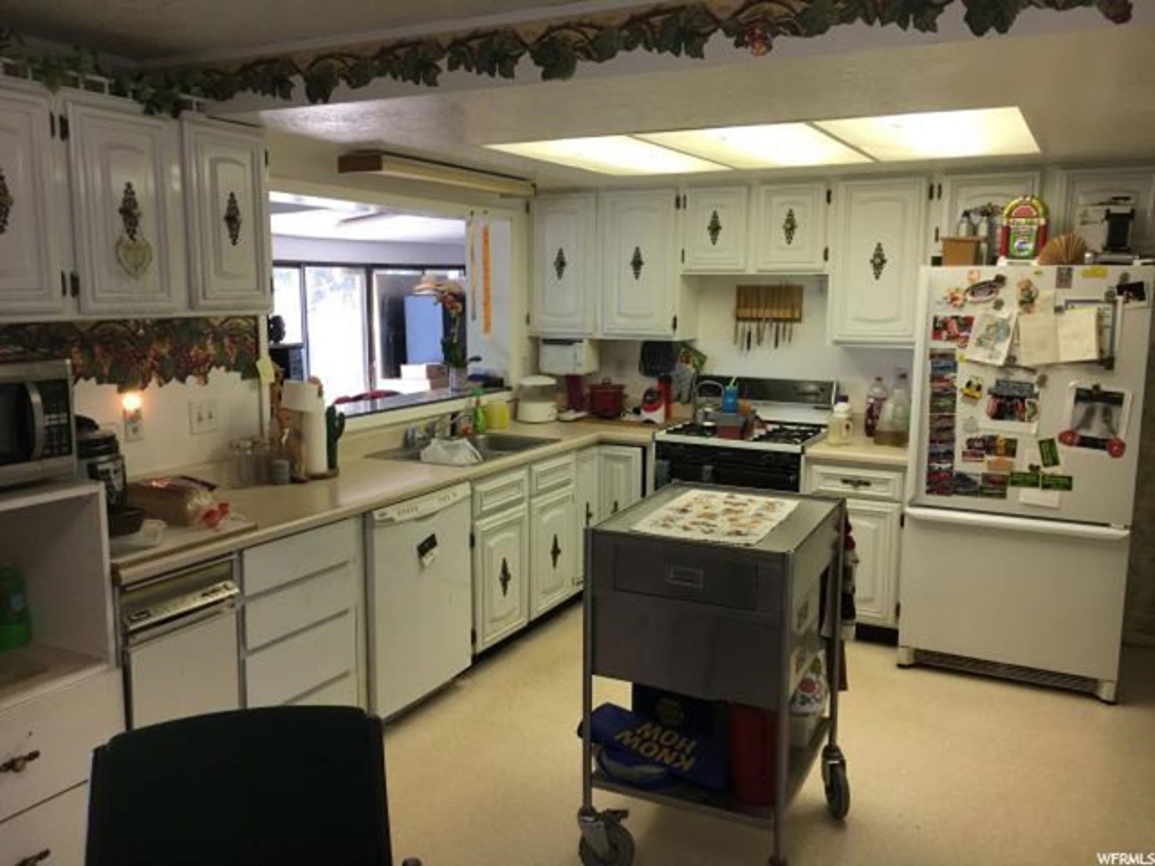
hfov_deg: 61.7
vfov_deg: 48.2
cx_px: 578
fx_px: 968
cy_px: 433
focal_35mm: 29
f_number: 2.2
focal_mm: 4.15
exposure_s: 1/40
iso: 32
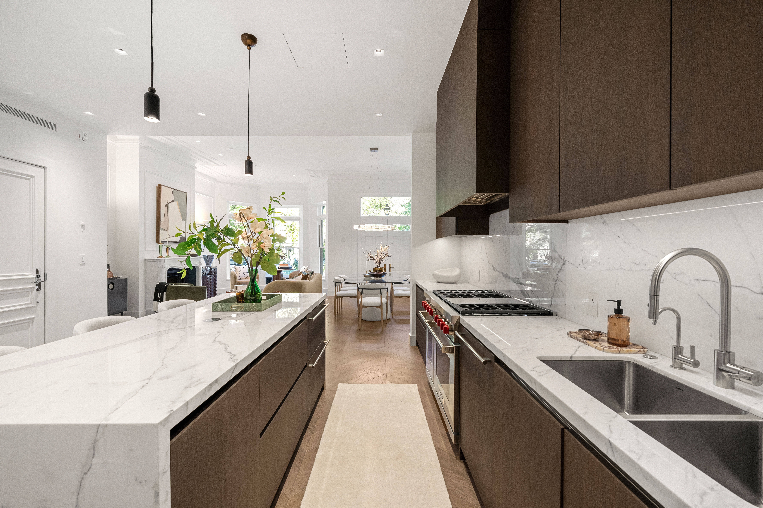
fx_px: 318
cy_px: 254
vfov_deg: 77.3
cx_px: 382
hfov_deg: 100.4
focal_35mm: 15
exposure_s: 1/5
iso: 640
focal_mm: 15
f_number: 9
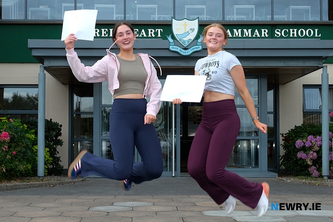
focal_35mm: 42
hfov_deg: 46.4
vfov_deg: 31.9
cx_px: 166
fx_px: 388
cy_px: 111
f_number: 5.6
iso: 400
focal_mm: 27.7
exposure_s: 1/300
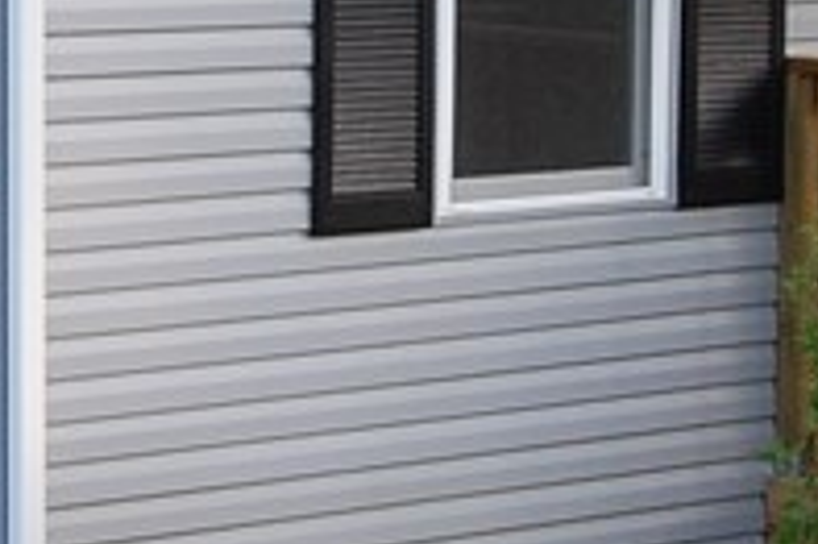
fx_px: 4331
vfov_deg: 7.1
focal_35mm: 191
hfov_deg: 10.8
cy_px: -75
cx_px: 338
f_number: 9
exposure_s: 1/100
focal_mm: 23
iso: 400
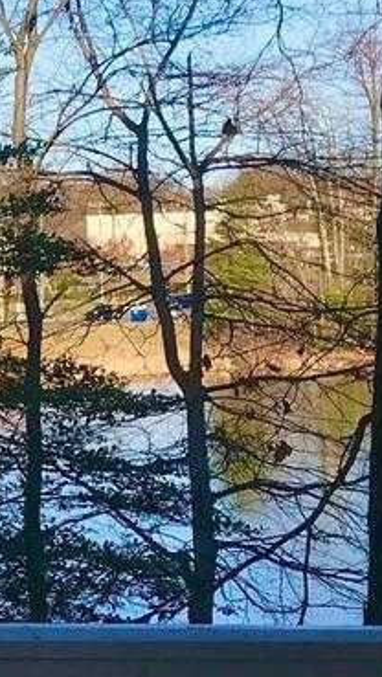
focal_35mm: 119
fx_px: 2139
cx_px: -329
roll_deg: +0.7
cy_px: 393
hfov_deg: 9.6
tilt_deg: -2.1
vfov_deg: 18.0
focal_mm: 3.99
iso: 20
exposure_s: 1/1597
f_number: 1.8
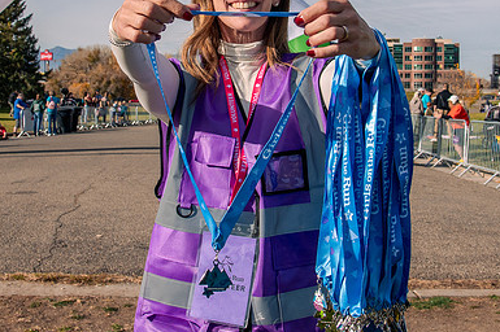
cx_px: 232
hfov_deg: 31.9
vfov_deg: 21.3
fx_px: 874
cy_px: 70
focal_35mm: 63
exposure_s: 1/1250
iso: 800
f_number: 10
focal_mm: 30
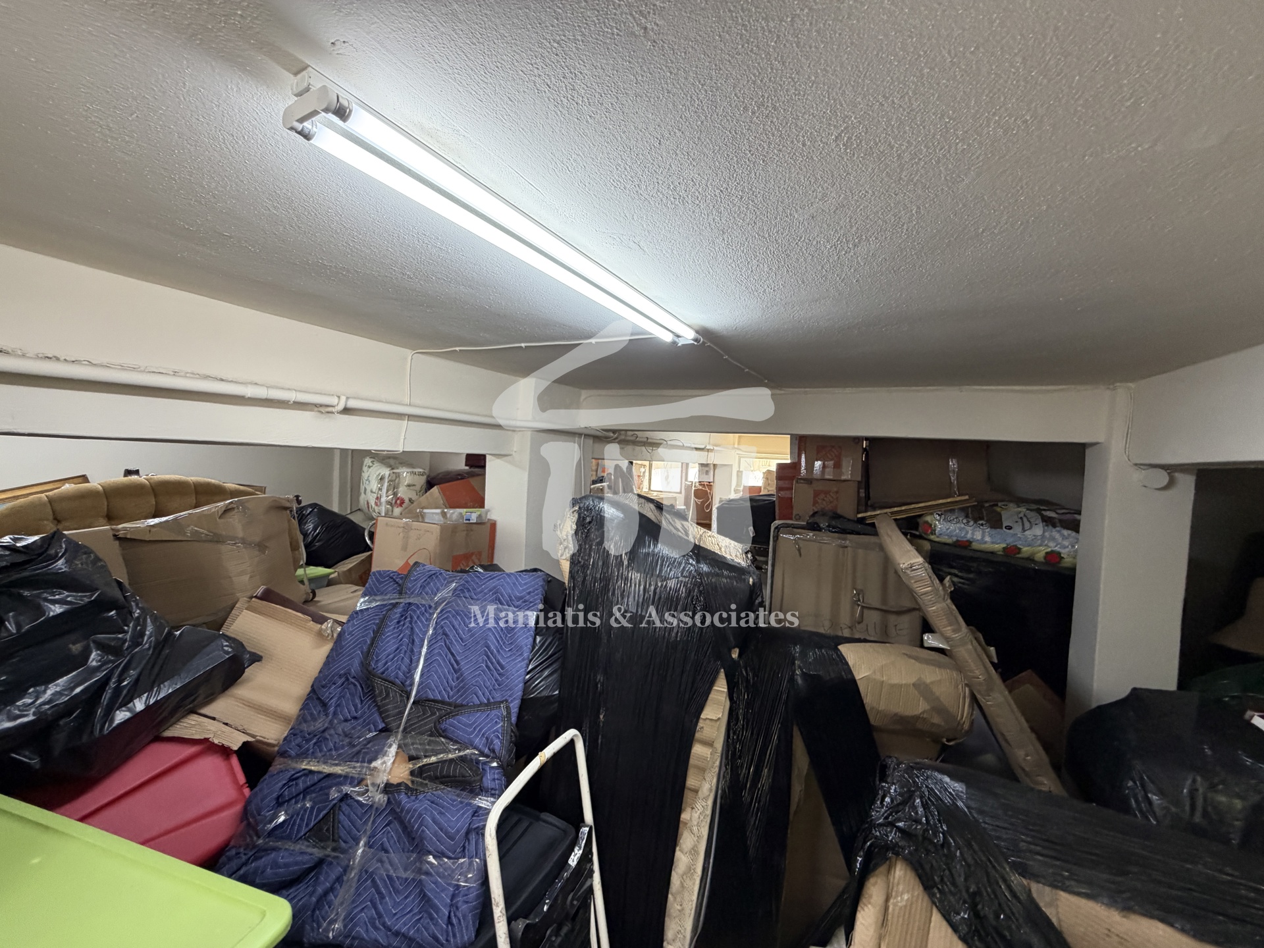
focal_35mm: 14
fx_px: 511
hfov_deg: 102.1
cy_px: 474
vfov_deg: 85.7
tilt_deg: -1.8
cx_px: 632
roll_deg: -4.7
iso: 250
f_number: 2.2
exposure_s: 1/100
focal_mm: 2.22
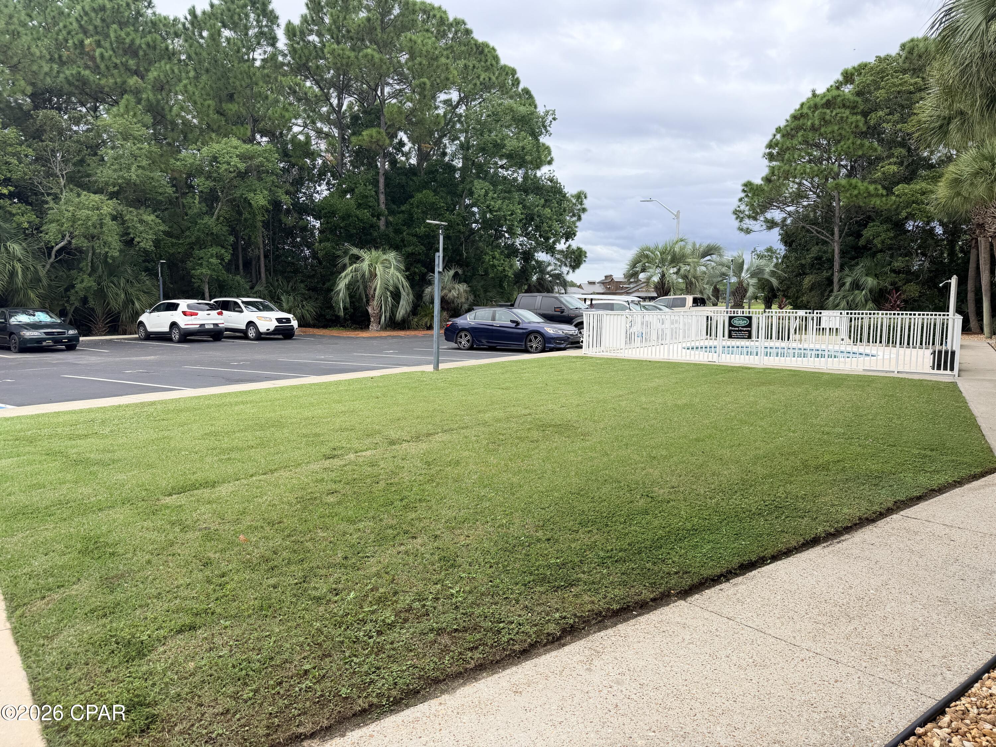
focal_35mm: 24
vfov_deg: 56.8
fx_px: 691
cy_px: 374
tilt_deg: -6.3
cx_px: 498
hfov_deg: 71.6
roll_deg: -0.5
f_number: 1.78
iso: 80
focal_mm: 6.76
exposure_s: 1/1770
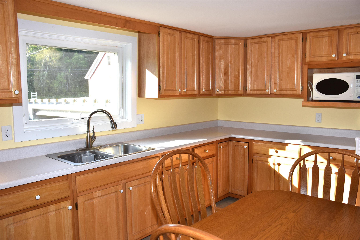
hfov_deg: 61.9
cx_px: 180
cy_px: 120
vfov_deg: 43.6
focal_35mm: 30
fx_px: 300
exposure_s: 1/100
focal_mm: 20
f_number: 5
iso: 200
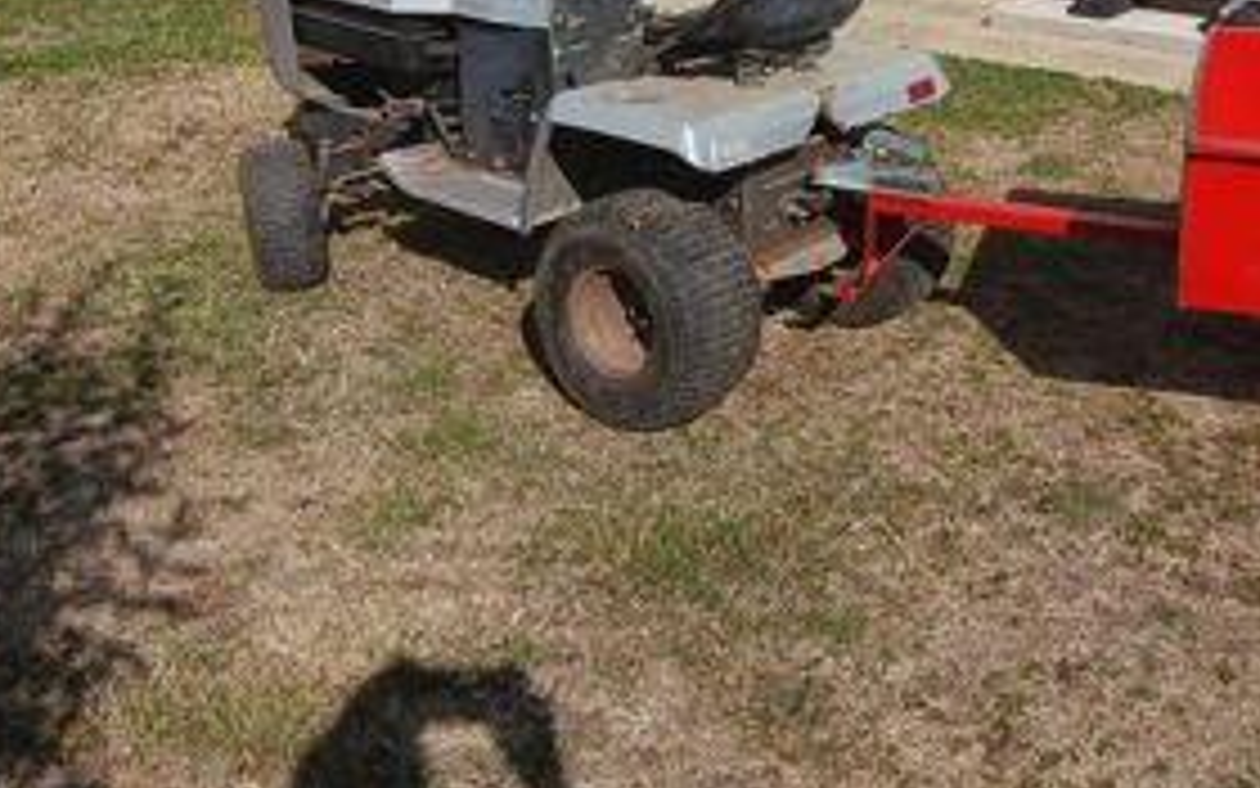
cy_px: 104
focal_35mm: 49
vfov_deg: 25.6
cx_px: 801
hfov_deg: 40.7
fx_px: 1683
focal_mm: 4
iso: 20
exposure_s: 1/395
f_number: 1.8
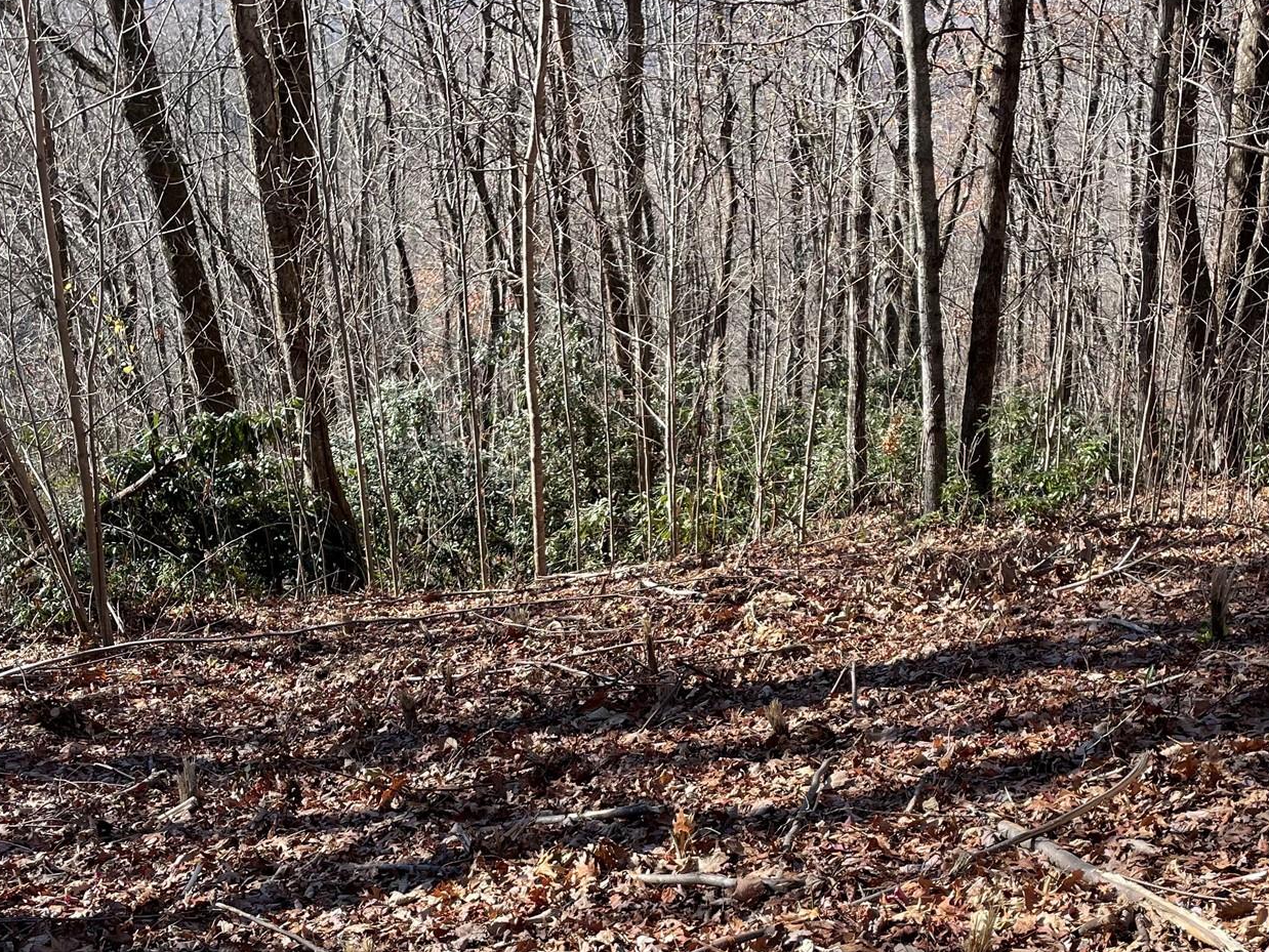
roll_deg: +0.3
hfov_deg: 43.8
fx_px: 1577
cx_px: 660
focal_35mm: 43
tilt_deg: -25.5
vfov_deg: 32.9
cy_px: 725
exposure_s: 1/831
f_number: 1.6
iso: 32
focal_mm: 4.2
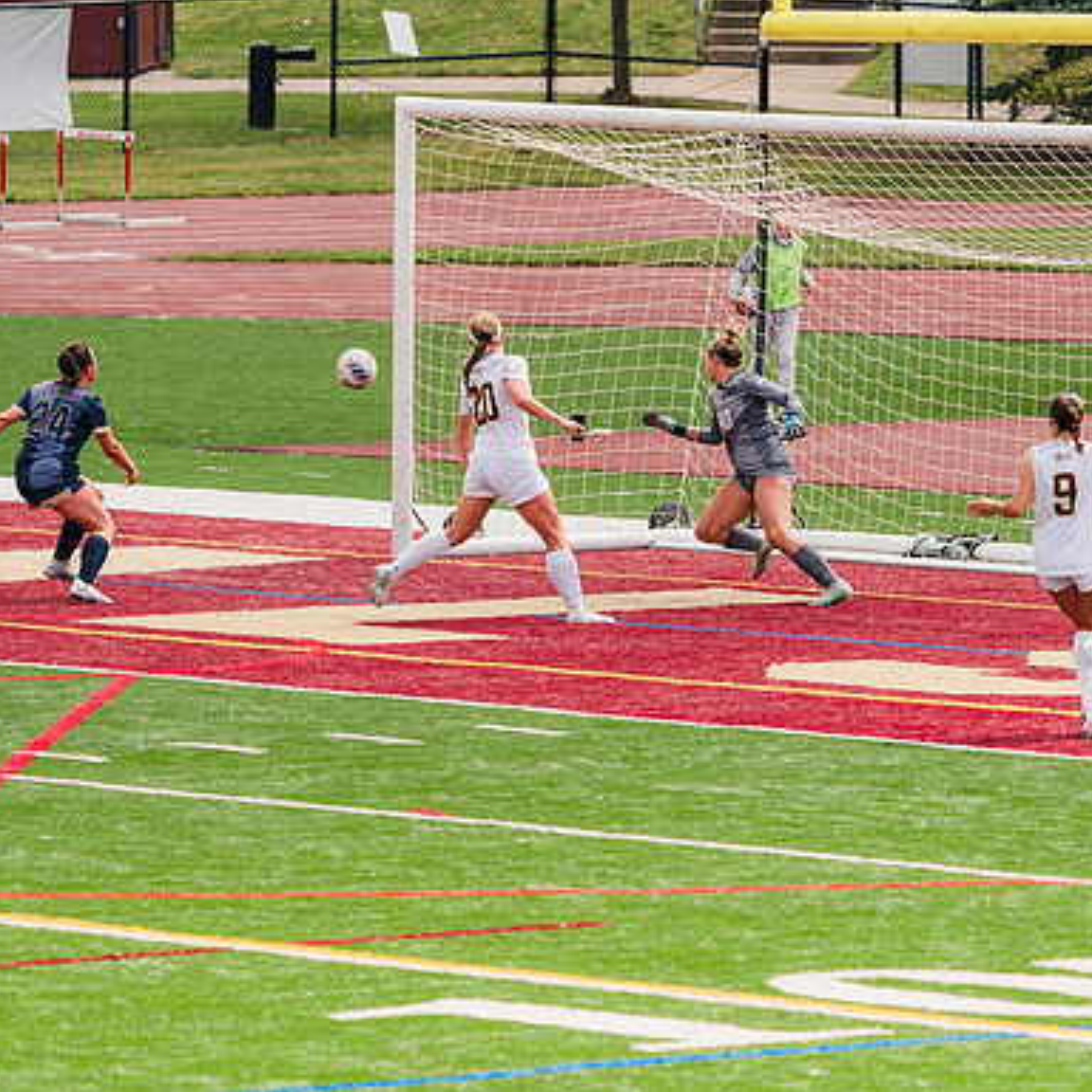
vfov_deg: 4.7
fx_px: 13241
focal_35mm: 371
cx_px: 518
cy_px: 545
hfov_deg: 4.7
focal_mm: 289
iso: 400
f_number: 5.6
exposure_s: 1/1600
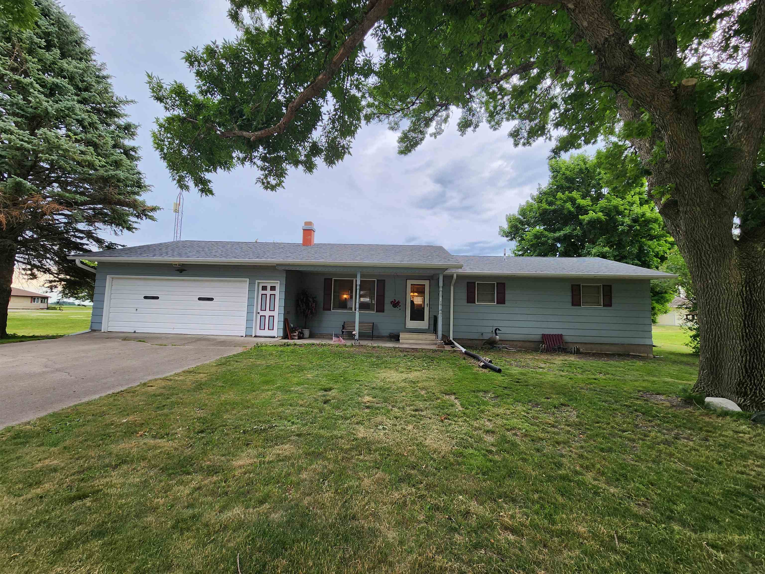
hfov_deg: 106.2
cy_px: 287
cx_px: 382
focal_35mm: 13
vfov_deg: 89.9
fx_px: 287
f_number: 2.2
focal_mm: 2.2
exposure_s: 1/329
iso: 50
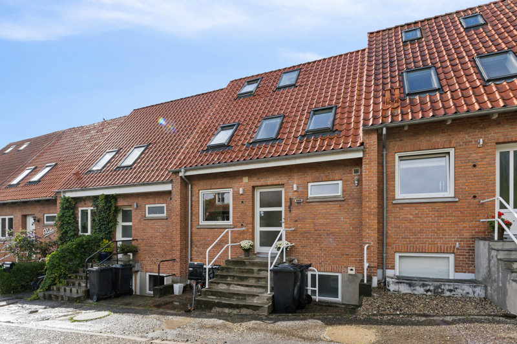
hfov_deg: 85.4
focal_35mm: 20
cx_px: 258
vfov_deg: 63.2
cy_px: 172
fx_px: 280
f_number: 11
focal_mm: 13
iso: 200
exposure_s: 1/500
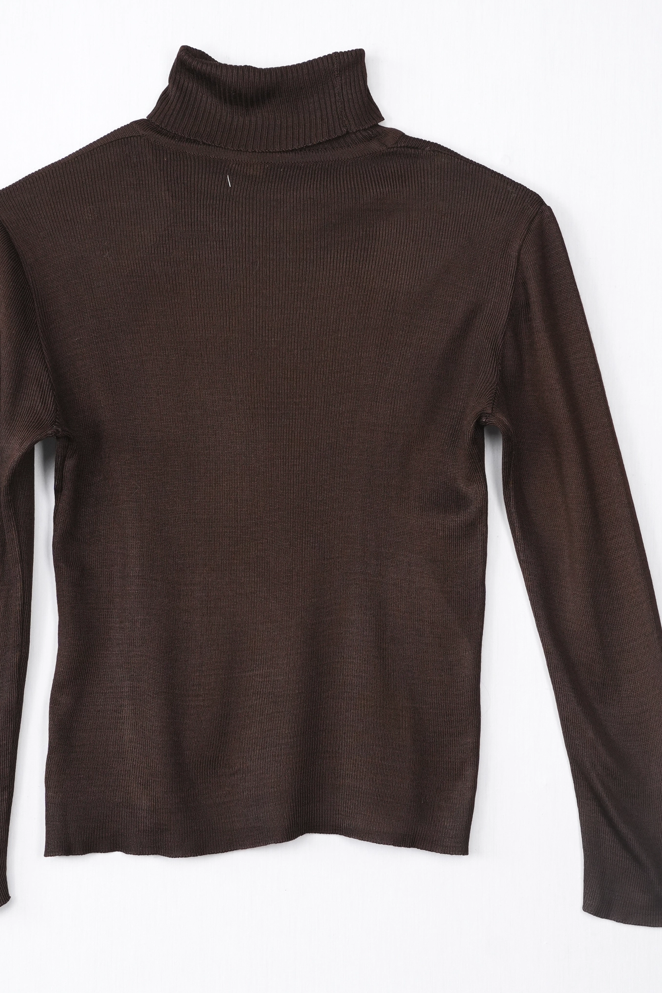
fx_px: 1986
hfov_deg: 18.9
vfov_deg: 28.1
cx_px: 289
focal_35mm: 72
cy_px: 538
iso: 800
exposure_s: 1/60
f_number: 9
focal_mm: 34
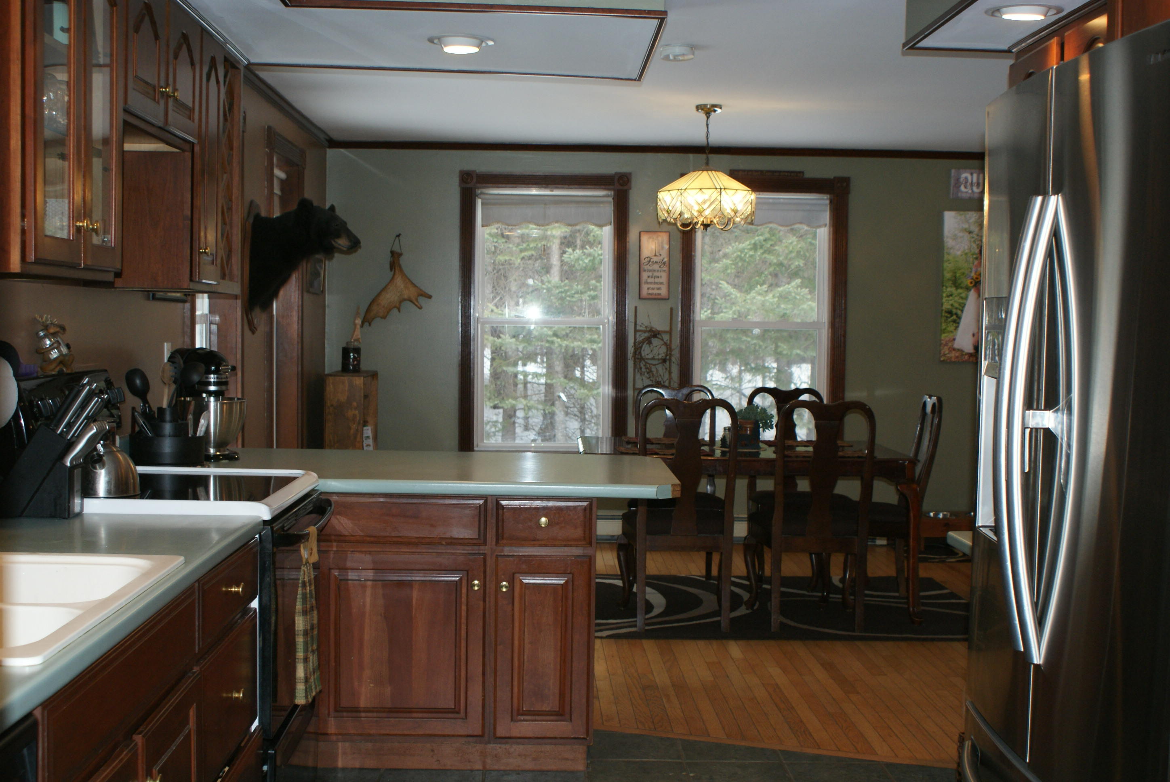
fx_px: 1366
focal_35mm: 42
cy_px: 391
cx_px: 585
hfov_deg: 46.4
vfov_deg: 32.0
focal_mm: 28
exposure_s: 1/60
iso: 400
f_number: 5
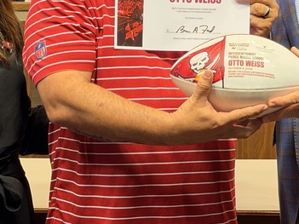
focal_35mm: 140
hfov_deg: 14.1
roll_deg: +0.1
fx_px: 1209
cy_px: 49
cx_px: 147
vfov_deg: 10.6
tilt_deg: -3.8
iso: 400
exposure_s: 1/40
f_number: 1.78
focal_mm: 6.76
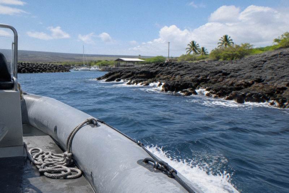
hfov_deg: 54.4
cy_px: 96
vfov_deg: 37.8
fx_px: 281
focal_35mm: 35
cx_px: 144
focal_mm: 35
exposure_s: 1/320
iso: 200
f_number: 5.6
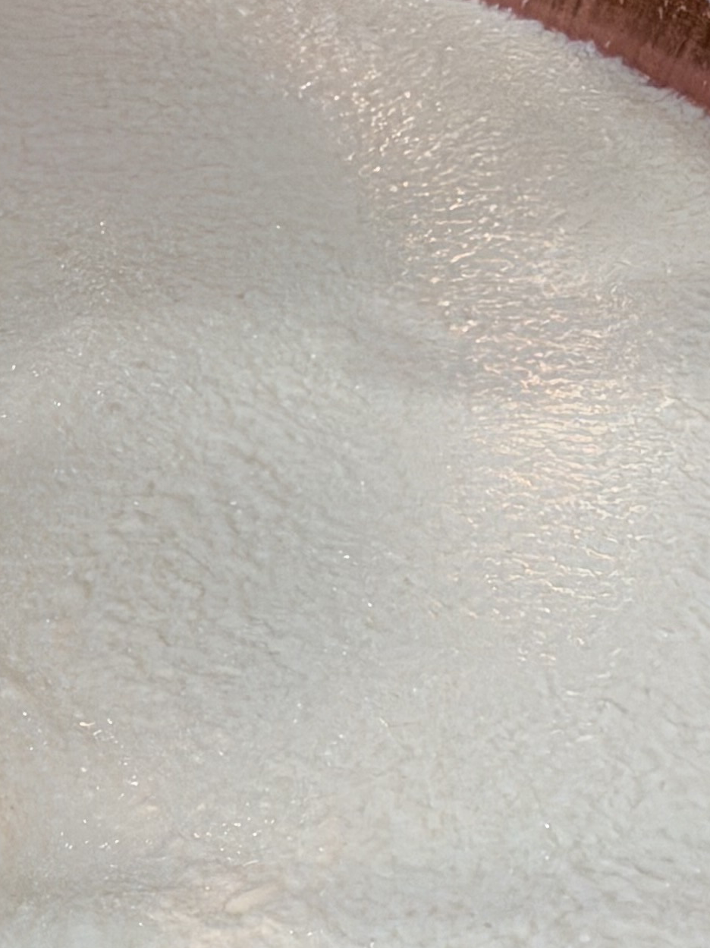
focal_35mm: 155
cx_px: -312
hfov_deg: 9.3
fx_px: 4241
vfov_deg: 12.7
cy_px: 622
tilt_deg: -33.6
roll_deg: -0.4
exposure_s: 1/159
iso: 50
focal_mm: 6.76
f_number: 1.78
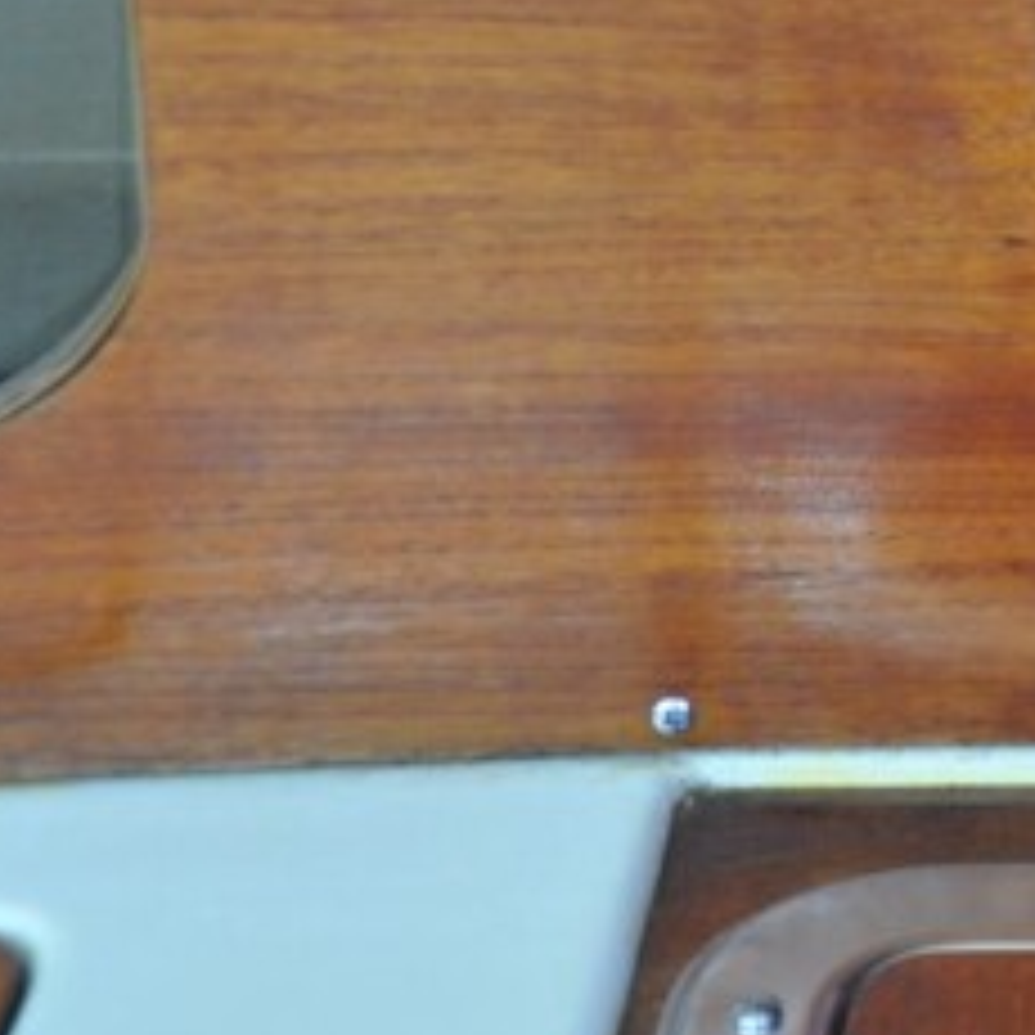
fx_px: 4871
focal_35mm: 144
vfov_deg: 12.1
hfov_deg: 11.0
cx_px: 2074
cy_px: 220
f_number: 4
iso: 720
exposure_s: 1/60
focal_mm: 26
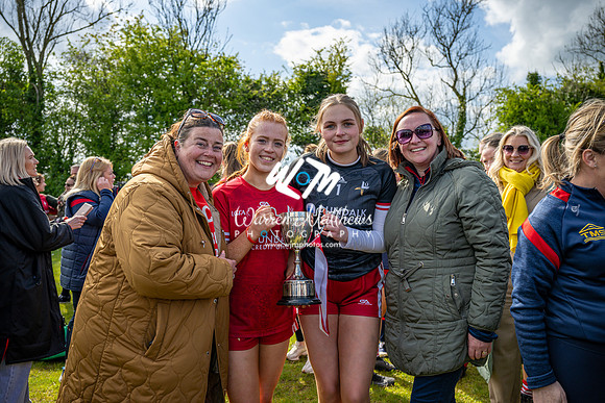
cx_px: 302
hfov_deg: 61.1
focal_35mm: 30
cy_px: 202
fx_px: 513
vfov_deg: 43.0
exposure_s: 1/800
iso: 100
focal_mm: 30.5
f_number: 4
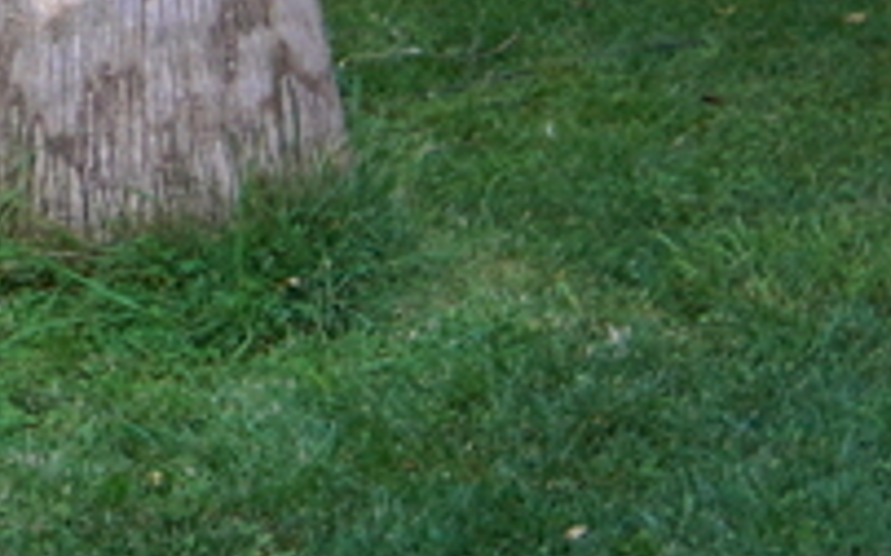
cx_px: -97
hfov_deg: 9.9
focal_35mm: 210
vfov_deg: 6.0
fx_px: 5097
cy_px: -695
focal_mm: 26
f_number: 5
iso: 100
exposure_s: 1/160
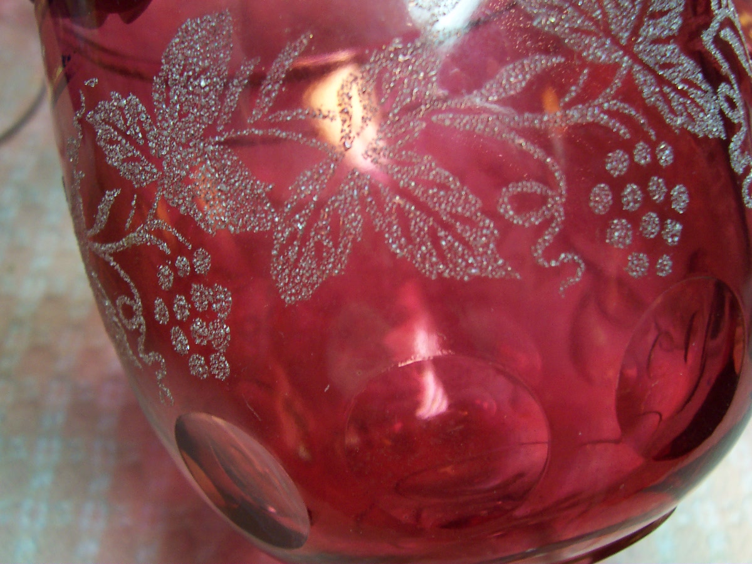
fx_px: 804
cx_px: 376
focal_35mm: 37
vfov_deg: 38.7
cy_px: 282
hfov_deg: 50.1
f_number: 2.8
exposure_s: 1/30
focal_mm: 5.6
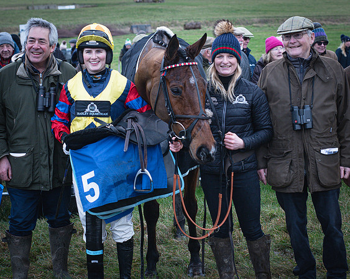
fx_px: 875
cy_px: 140
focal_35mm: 84
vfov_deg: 18.2
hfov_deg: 22.6
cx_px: 195
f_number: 4
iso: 400
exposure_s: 1/690
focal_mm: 50
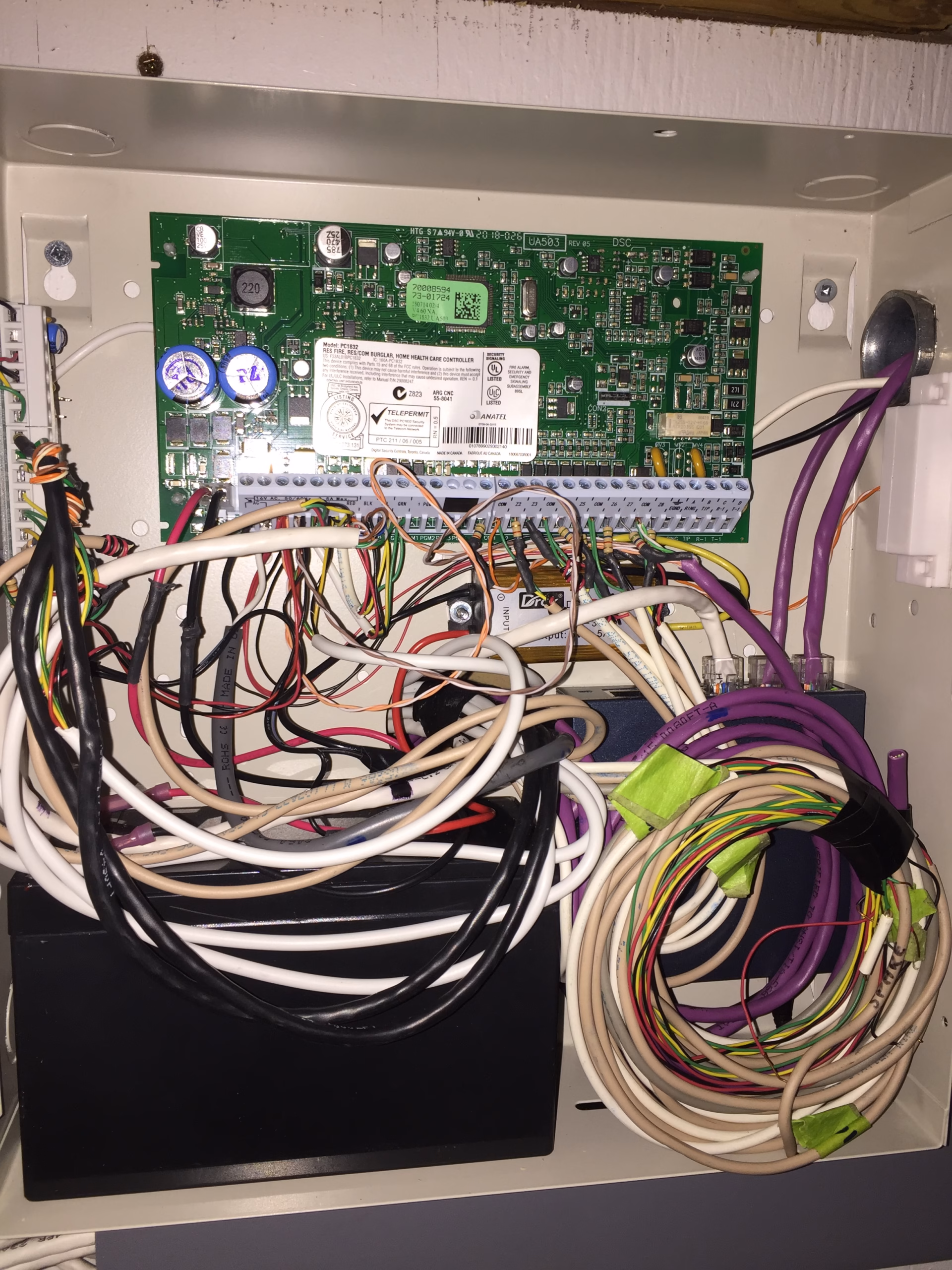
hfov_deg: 48.2
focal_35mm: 29
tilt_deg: -7.1
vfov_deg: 61.7
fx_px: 1063
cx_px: 476
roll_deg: -0.9
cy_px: 635
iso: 32
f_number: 2.2
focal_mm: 4.15
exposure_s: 1/38
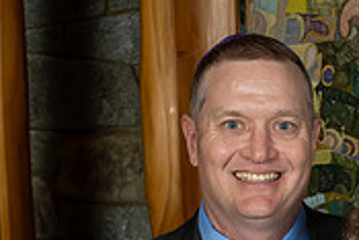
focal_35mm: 189
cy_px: 393
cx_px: 545
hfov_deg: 10.5
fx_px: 1886
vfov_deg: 7.1
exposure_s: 1/200
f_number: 8
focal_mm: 34
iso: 640
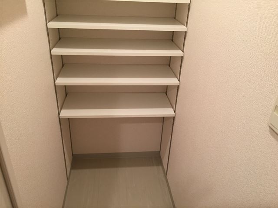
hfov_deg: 61.7
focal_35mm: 29
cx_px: 139
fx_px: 233
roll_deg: -2.8
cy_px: 104
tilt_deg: -29.0
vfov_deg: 48.2
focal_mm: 4.15
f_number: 2.2
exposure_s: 1/33
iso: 160
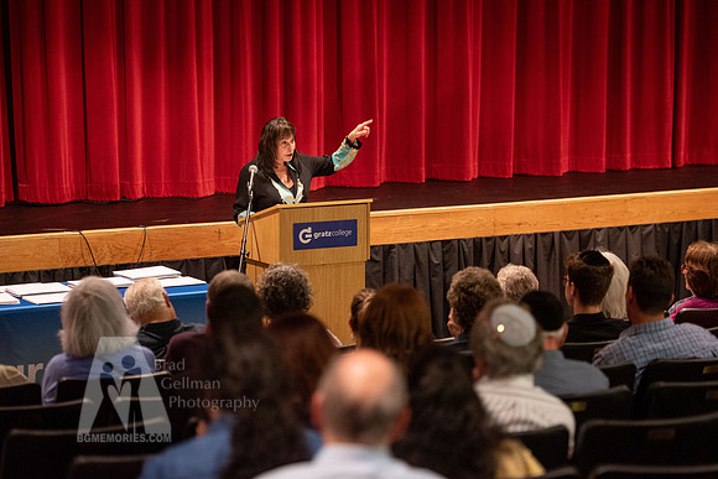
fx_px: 2234
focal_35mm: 112
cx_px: 359
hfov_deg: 18.3
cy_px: 240
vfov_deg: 12.2
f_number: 2.8
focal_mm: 112
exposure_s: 1/80
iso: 2500
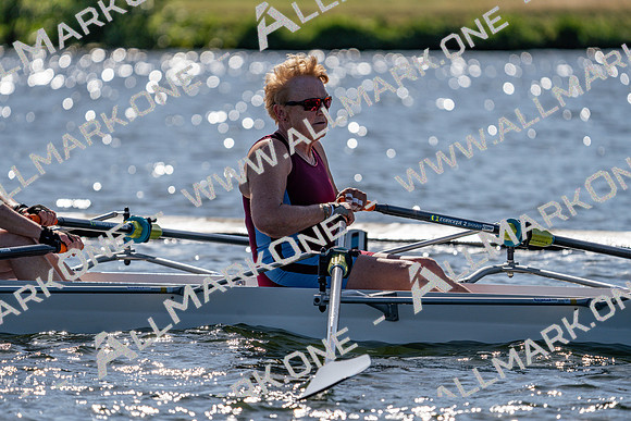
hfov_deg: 5.6
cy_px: 210
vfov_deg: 3.7
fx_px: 6451
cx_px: 316
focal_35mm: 368
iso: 160
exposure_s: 1/2000
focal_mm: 368
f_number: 6.3
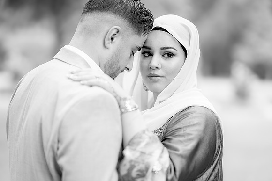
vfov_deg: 16.1
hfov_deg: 23.9
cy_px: 90
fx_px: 642
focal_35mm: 85
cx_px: 136
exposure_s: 1/800
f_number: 1.4
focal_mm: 85
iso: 100
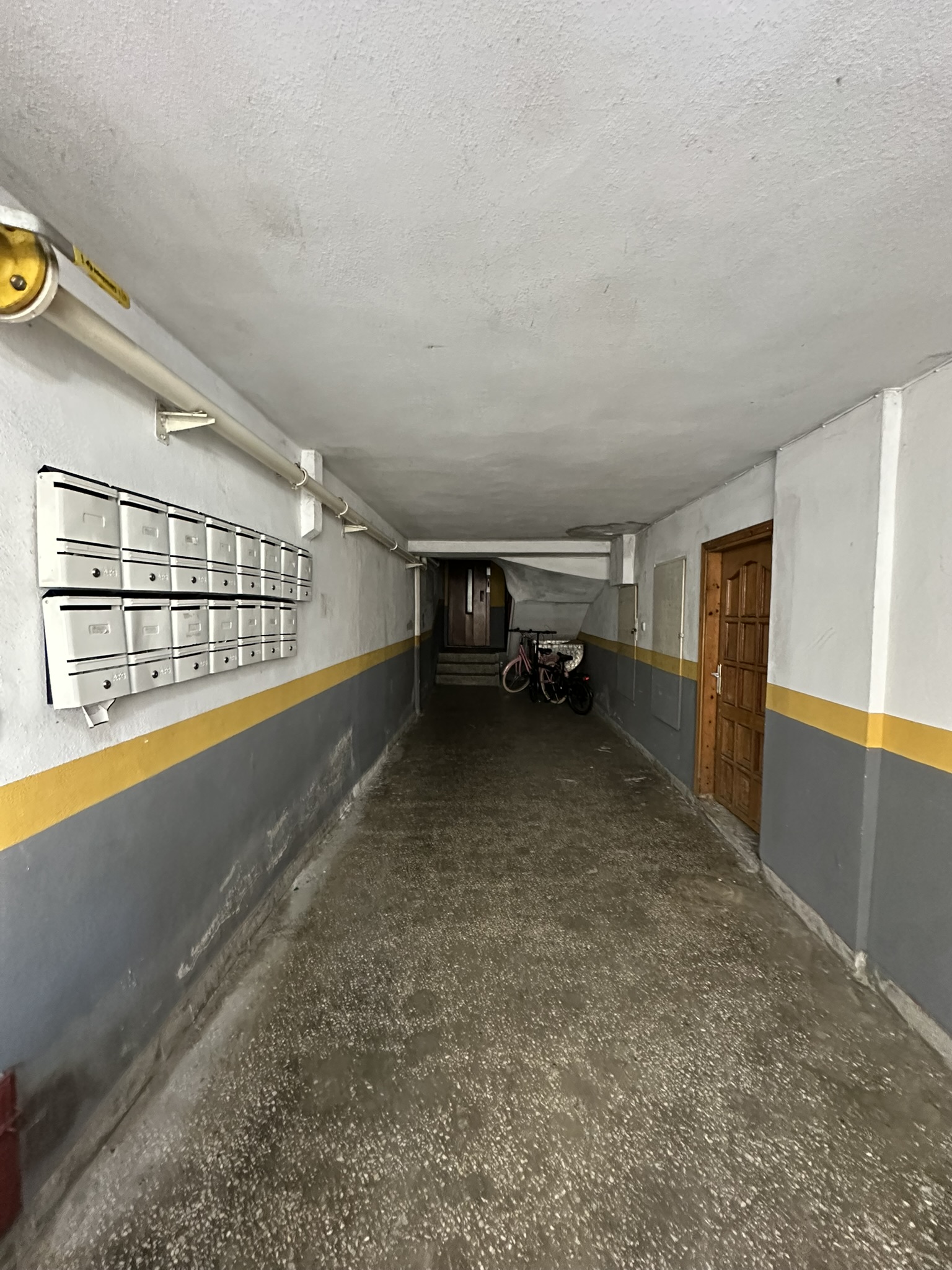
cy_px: 635
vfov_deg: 102.1
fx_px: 513
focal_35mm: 14
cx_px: 476
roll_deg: -2.0
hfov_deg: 85.7
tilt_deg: -1.3
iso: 1250
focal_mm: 2.22
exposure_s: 1/59
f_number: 2.2
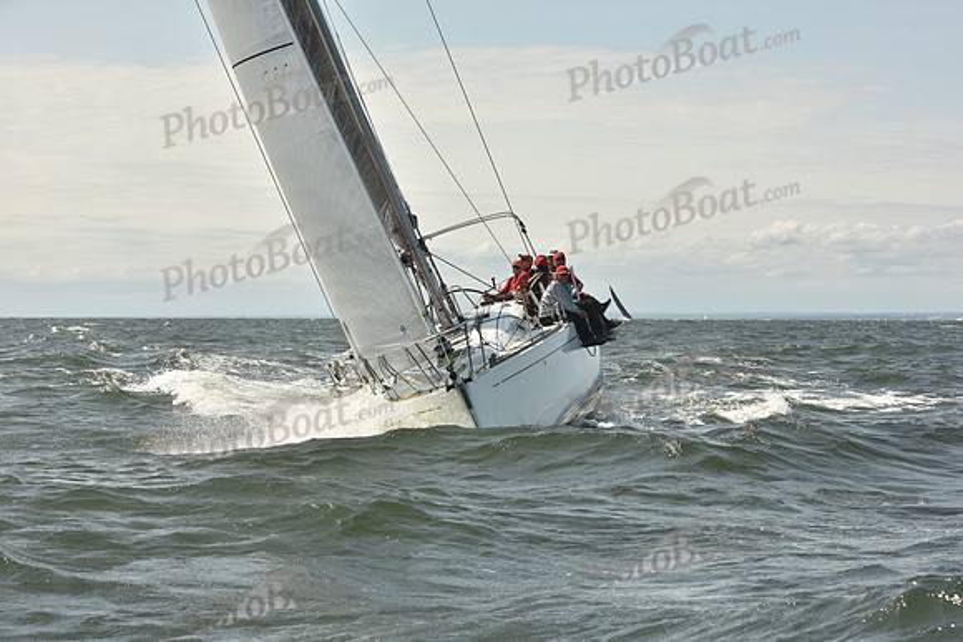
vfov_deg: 16.1
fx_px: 2274
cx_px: 482
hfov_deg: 23.9
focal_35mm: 85
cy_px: 321
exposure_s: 1/800
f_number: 9
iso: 250
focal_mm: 85
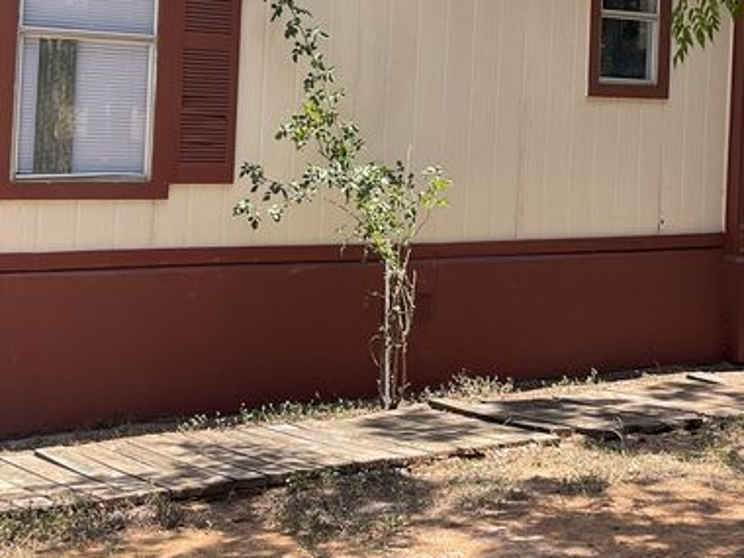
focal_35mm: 70
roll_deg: -2.2
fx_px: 1505
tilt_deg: +0.8
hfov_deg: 27.4
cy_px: 80
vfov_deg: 20.7
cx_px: 548
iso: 50
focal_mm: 5.1
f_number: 1.6
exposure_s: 1/1140
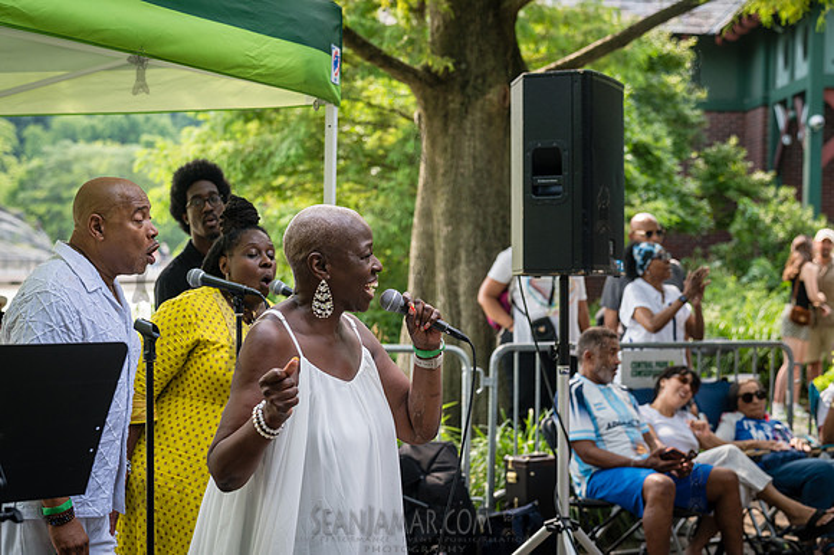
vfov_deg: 17.9
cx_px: 417
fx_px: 1760
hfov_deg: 26.7
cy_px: 278
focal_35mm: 76
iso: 640
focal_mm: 76
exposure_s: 1/500
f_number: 4
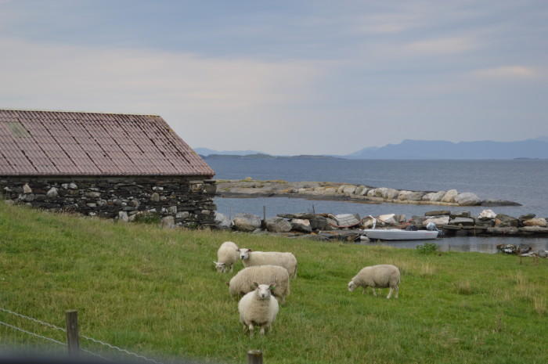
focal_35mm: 82
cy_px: 182
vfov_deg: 16.5
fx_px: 1254
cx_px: 274
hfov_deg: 24.6
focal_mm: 55
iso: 100
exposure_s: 1/125
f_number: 5.6
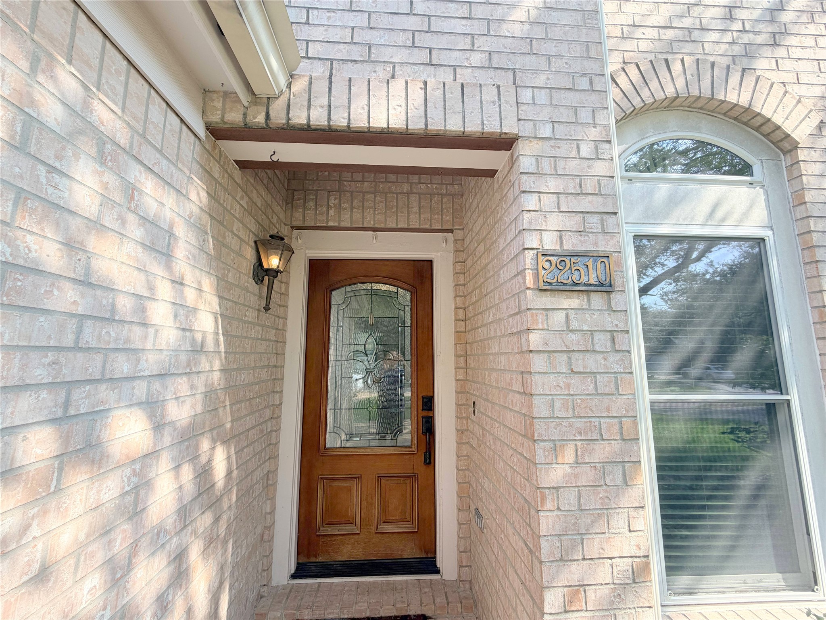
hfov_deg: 102.1
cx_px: 413
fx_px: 334
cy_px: 310
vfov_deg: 85.7
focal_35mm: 14
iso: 40
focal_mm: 2.22
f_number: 2.2
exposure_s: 1/242
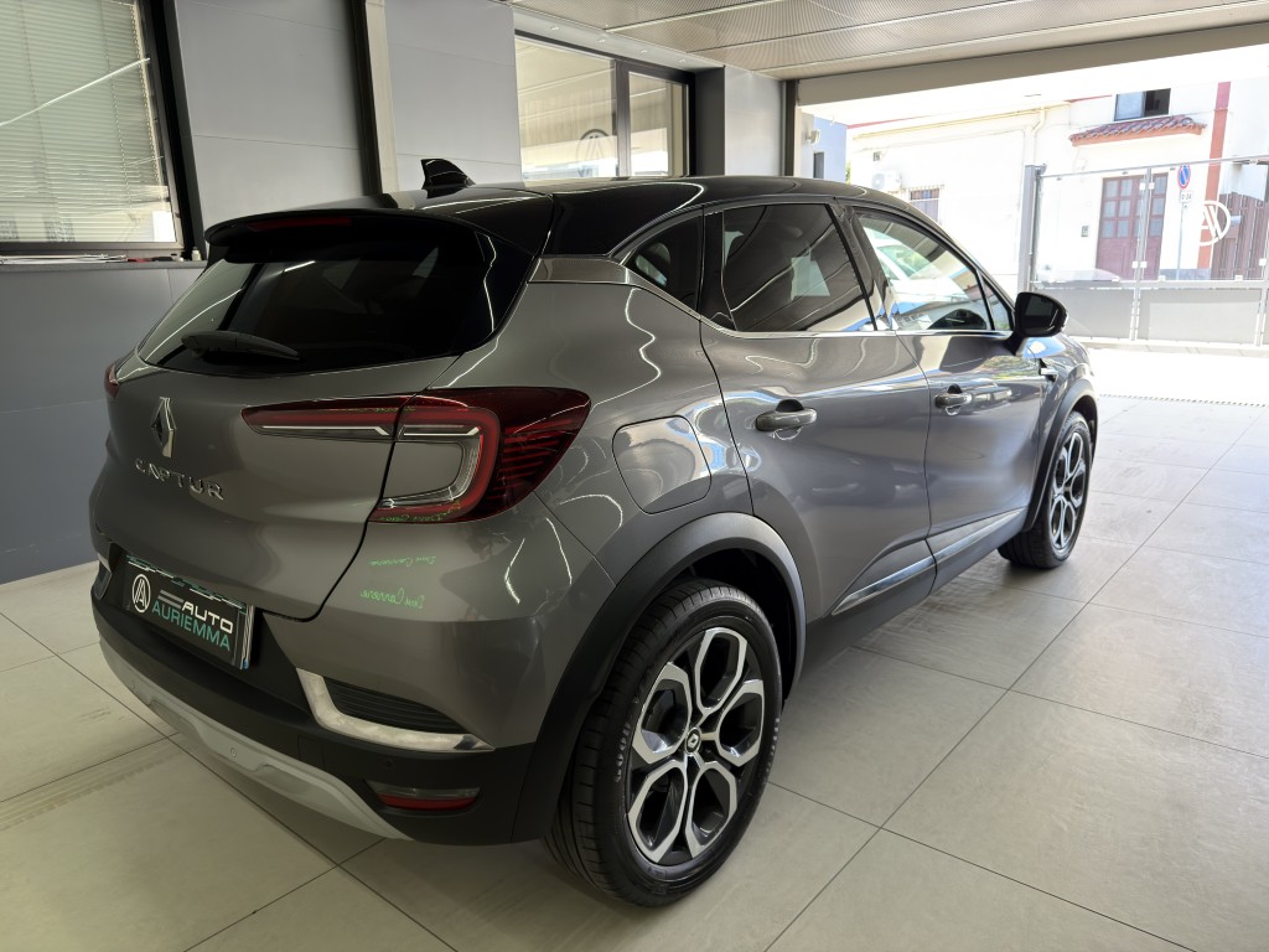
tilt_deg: -13.4
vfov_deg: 56.8
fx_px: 880
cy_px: 476
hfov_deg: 71.6
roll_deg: +1.9
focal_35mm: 24
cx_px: 634
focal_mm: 6.76
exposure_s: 1/100
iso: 80
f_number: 1.78
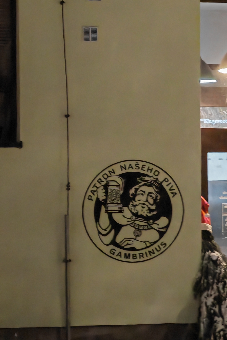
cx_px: 249
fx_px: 2014
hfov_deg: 6.4
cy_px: 125
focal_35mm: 213
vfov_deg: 9.7
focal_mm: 14.92
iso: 2000
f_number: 3
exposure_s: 1/20
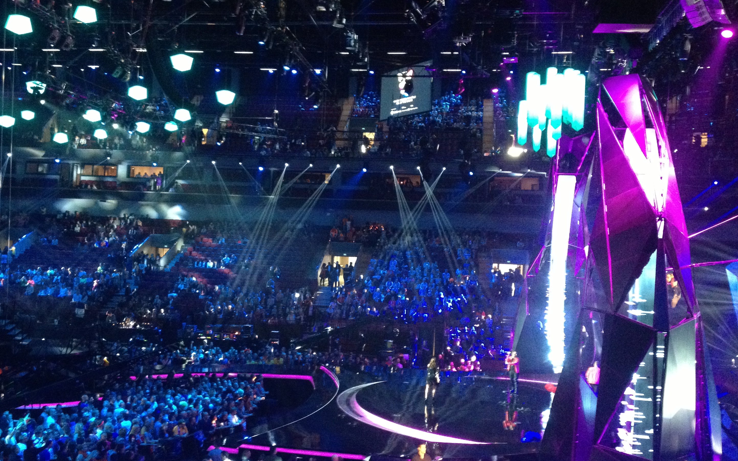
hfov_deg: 47.1
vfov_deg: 30.5
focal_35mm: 42
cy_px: 250
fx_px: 845
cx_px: 331
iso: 400
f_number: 2.4
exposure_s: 1/17
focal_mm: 4.28
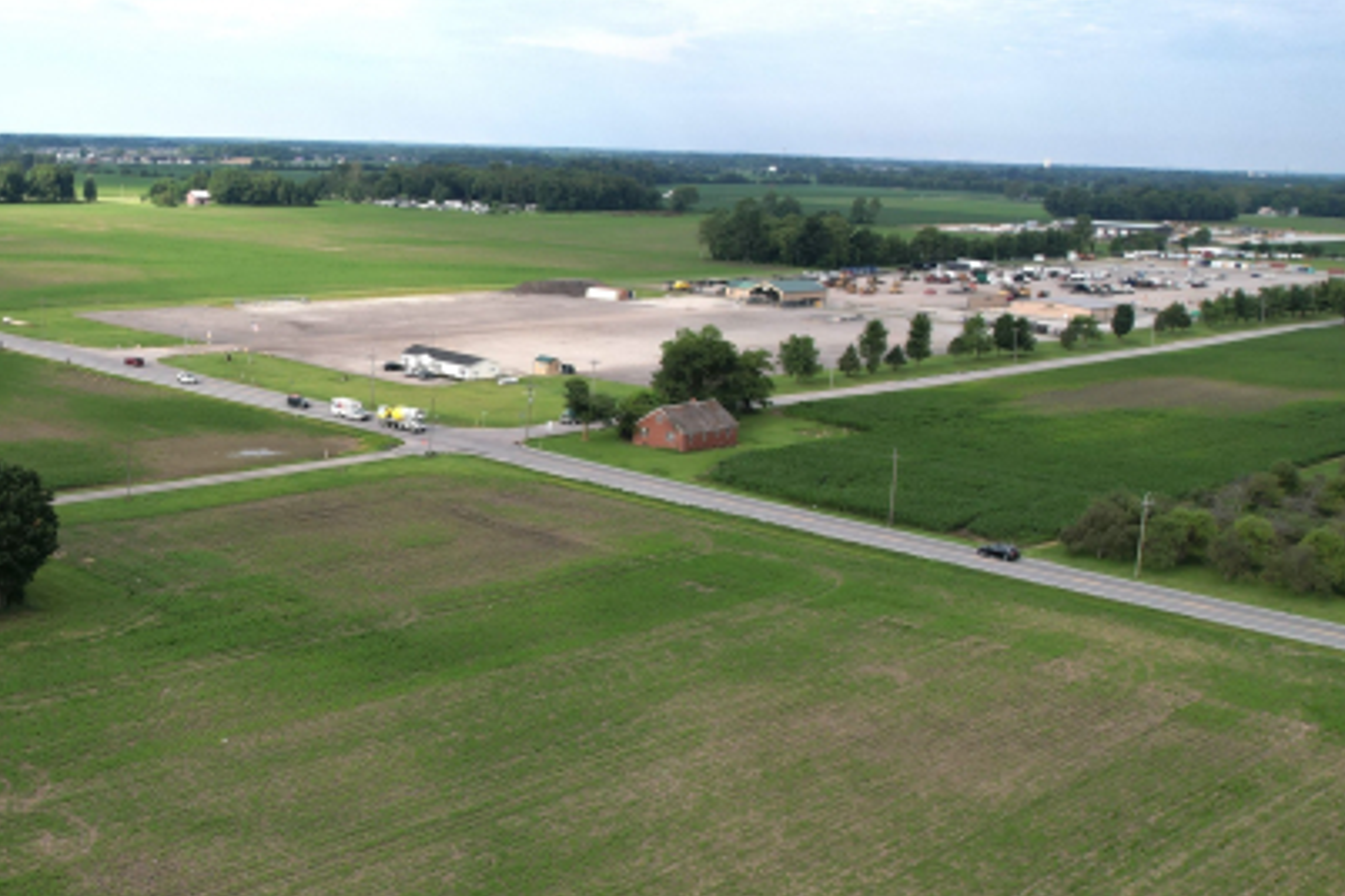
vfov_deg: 32.6
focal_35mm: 41
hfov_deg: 45.0
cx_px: 264
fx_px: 1532
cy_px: 448
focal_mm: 8.38
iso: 100
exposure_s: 1/1600
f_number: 2.8
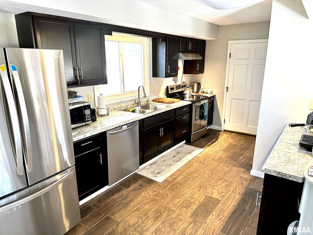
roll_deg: +0.1
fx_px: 217
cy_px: 118
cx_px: 156
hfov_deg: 71.6
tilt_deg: -15.7
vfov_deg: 56.8
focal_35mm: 24
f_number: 1.78
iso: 320
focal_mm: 6.86
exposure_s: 1/60
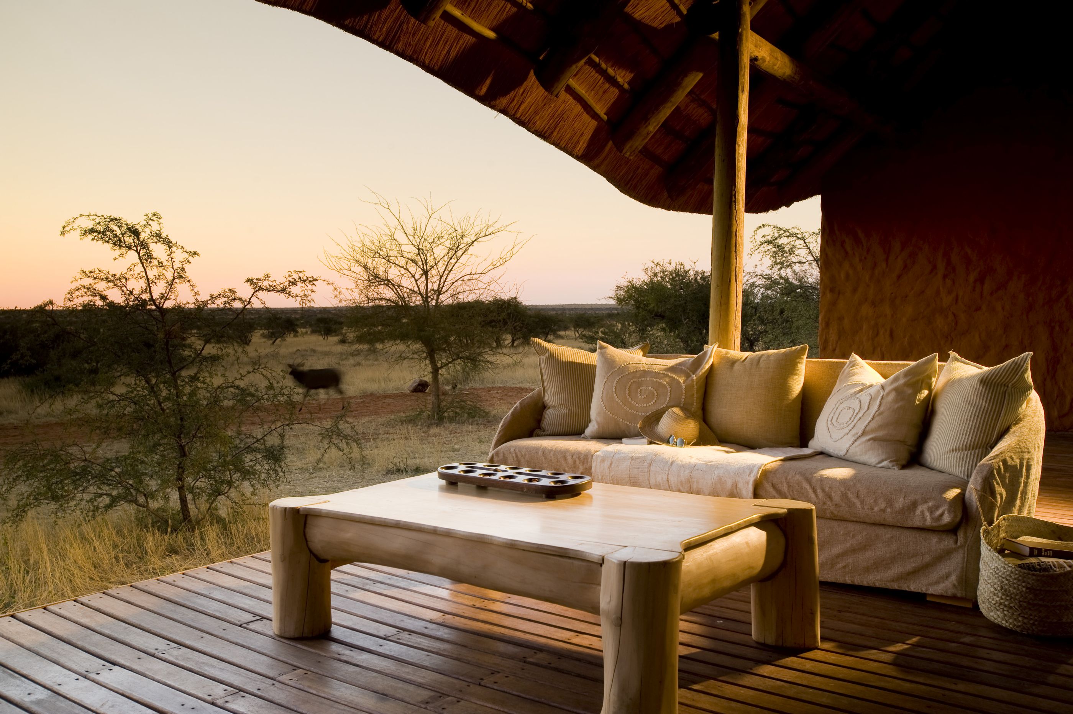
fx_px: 1042
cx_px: 536
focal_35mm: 35
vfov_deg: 37.8
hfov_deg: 54.5
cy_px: 357
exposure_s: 1/3
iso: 200
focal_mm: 35
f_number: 9.5
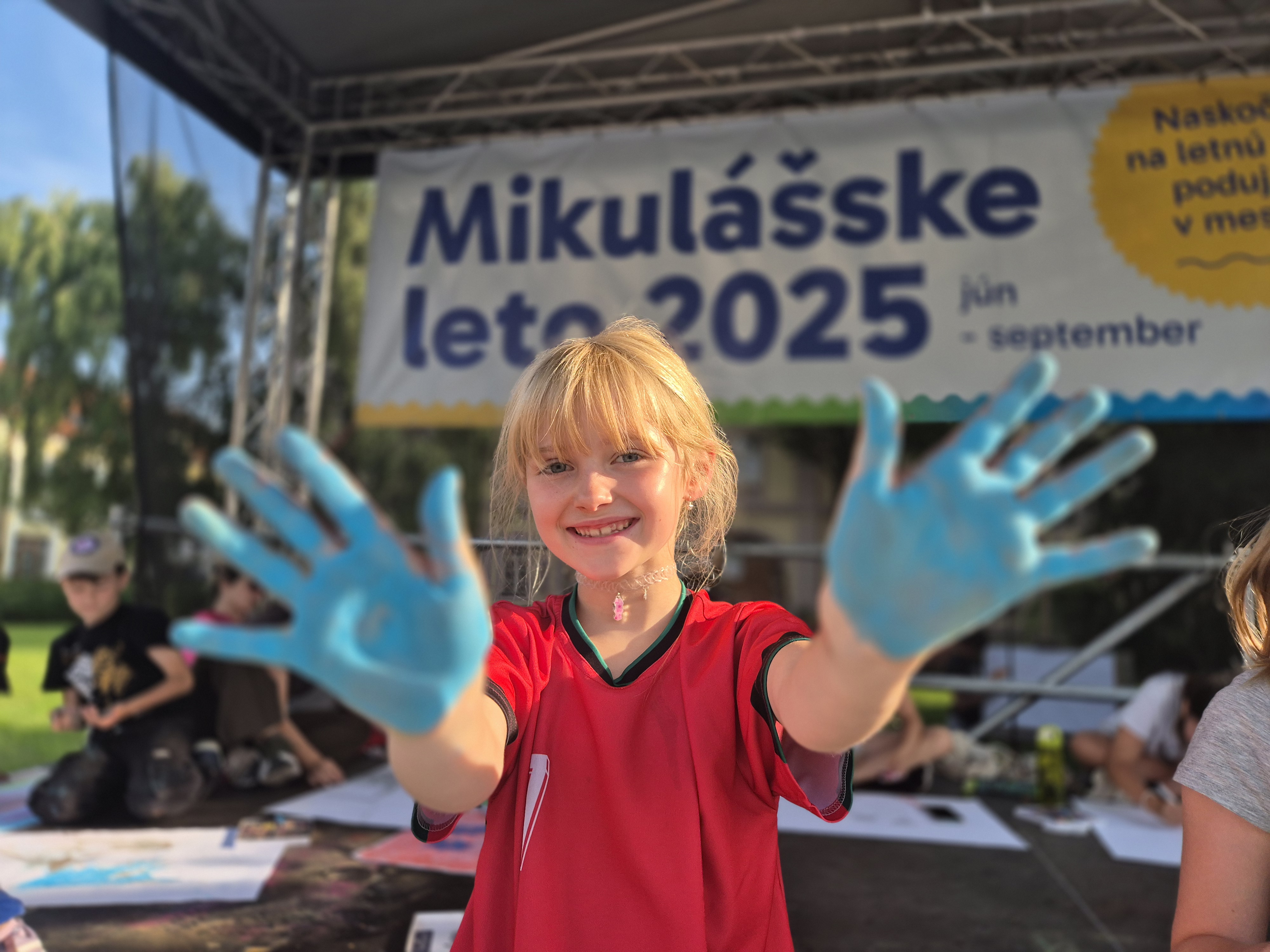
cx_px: 635
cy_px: 476
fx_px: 844
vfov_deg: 58.9
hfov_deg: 73.9
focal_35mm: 23
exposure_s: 1/1996
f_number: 1.8
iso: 80
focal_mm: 5.4
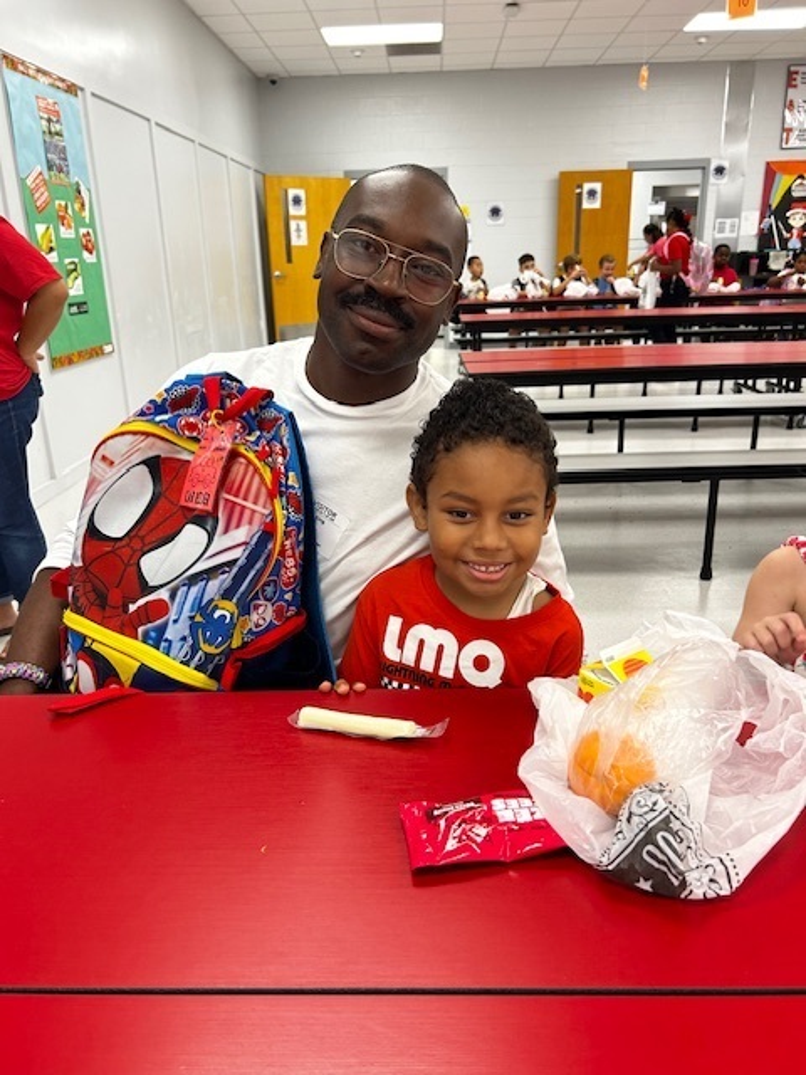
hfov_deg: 53.1
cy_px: 538
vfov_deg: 67.3
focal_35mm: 26
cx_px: 403
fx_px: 807
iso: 125
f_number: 1.5
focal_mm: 5.7
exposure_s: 1/115
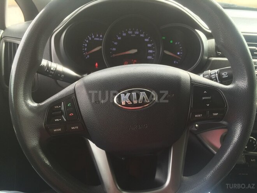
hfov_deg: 61.7
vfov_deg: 48.2
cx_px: 128
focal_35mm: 29
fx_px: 215
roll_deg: -4.3
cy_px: 96
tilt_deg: -26.0
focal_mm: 4.15
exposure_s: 1/100
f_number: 2.2
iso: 40
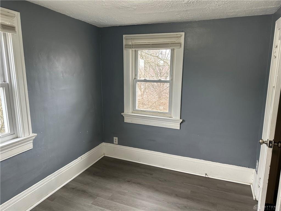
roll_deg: -0.6
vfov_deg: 56.8
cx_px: 140
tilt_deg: -9.9
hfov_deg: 71.6
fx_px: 195
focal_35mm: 24
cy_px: 106
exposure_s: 1/120
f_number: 1.78
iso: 160
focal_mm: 6.86
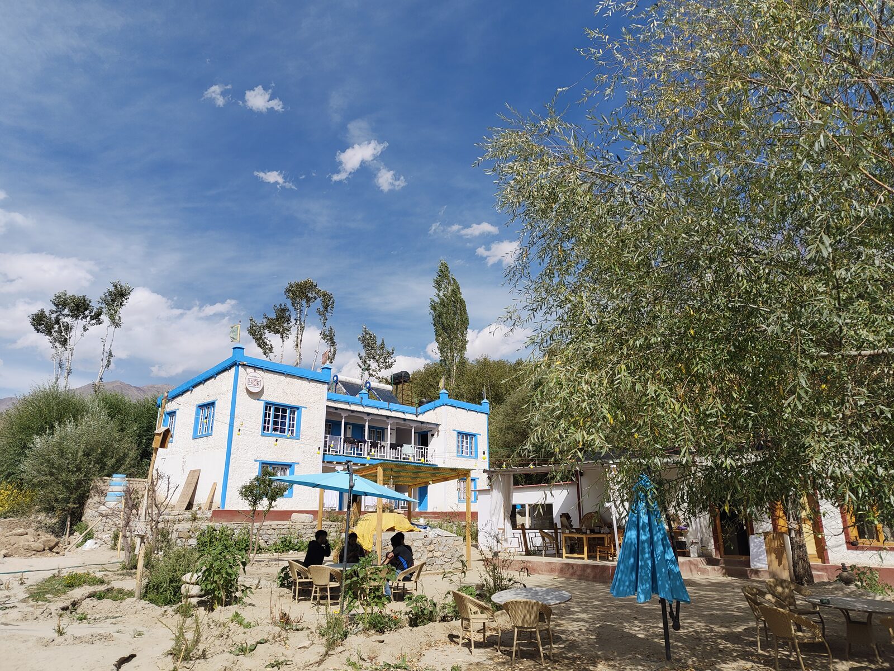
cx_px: 447
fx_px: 620
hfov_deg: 71.6
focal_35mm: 24
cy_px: 336
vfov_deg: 56.8
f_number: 1.88
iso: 50
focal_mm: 5.56
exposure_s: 1/1089
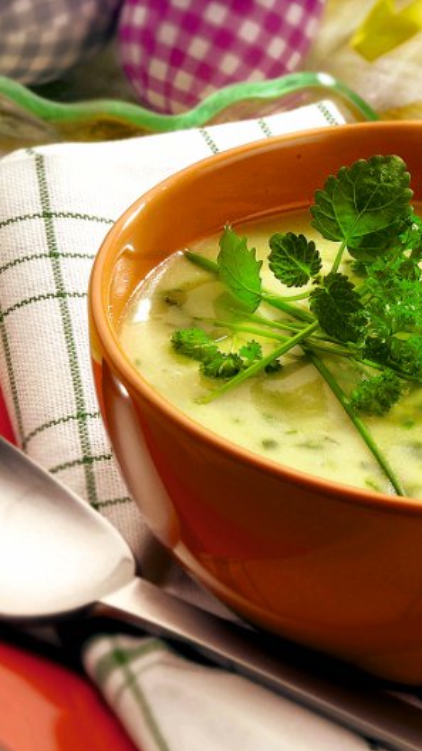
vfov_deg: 8.6
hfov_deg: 4.8
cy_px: 375
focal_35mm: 250
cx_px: 477
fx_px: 4969
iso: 100
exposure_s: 1/250
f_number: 25
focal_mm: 105
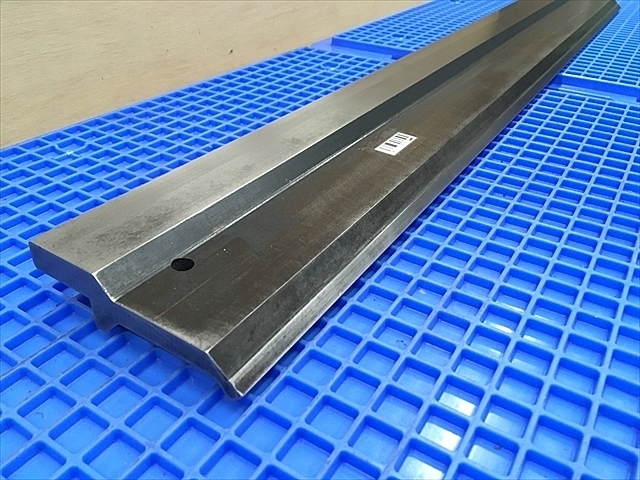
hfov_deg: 61.7
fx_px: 536
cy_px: 240
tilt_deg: -32.8
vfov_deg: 48.2
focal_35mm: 29
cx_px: 320
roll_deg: -0.7
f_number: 2.2
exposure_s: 1/30
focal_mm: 4.15
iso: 160
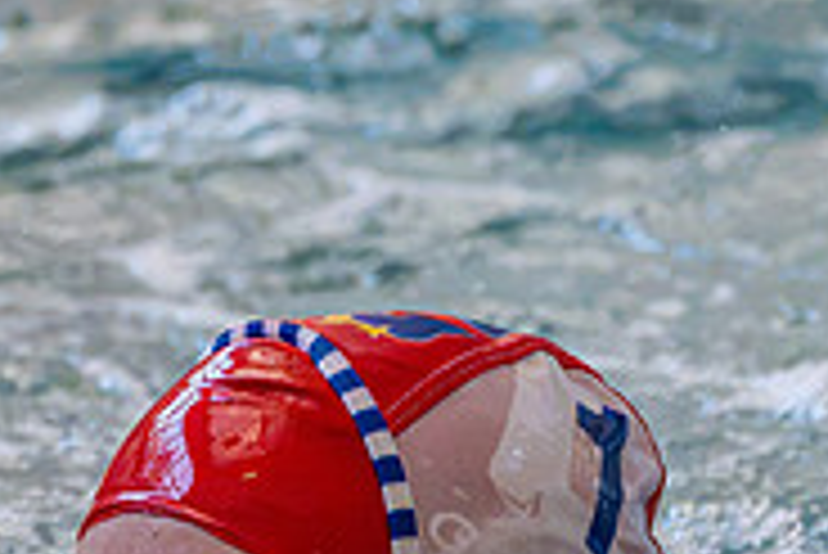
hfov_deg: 3.7
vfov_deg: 2.5
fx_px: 12844
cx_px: 215
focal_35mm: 558
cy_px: 221
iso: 11400
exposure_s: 1/1000
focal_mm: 100
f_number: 4
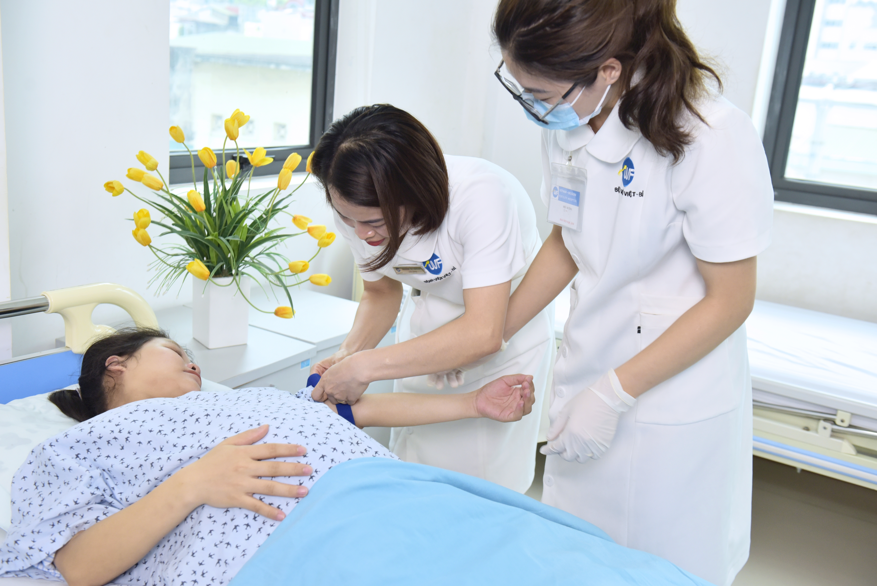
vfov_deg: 33.4
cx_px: 438
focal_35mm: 40
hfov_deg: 48.4
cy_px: 293
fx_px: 975
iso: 1000
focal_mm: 40
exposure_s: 1/250
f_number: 4
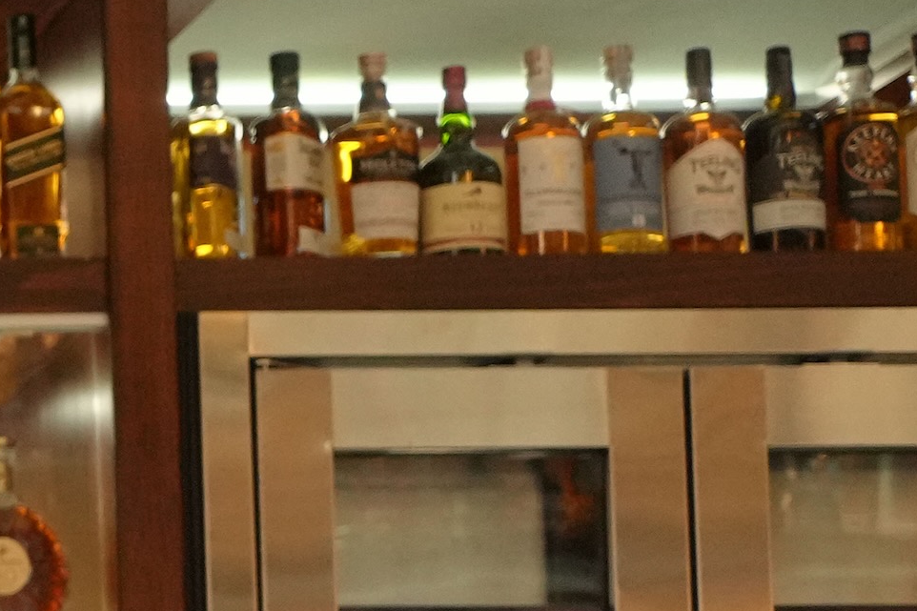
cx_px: -1250
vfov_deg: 7.8
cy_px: 969
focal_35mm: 173
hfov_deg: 10.4
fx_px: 4406
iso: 3200
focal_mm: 33
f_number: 4
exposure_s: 1/160
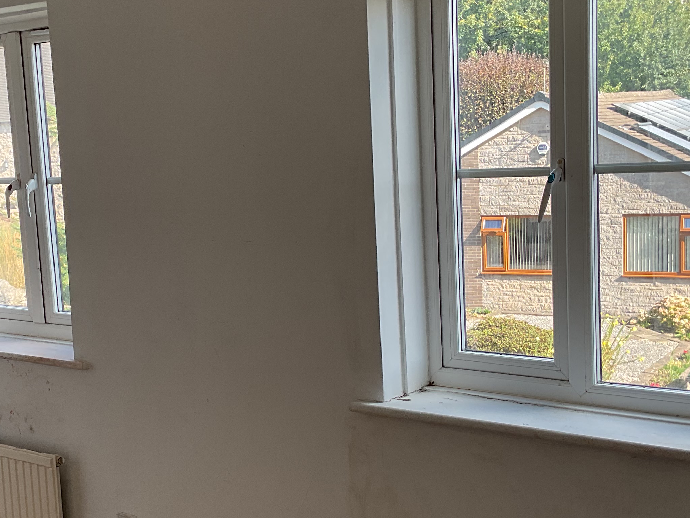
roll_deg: +3.2
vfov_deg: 25.6
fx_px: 1136
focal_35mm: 57
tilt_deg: -8.9
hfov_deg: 33.6
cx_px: 270
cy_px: 290
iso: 16
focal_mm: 3
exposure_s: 1/117
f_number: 1.8
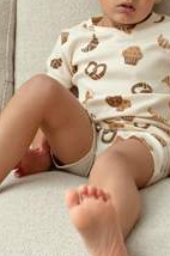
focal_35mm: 117
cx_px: 116
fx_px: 831
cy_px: 111
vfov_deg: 17.5
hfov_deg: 11.7
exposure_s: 1/125
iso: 640
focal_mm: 50
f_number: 5
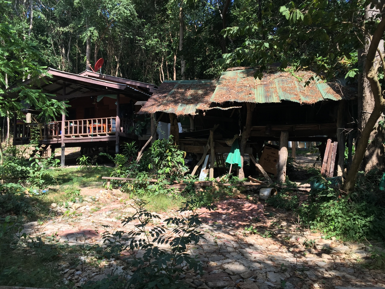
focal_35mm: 29
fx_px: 323
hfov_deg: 61.7
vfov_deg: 48.2
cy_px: 144
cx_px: 192
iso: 32
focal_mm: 4.15
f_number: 2.2
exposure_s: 1/694
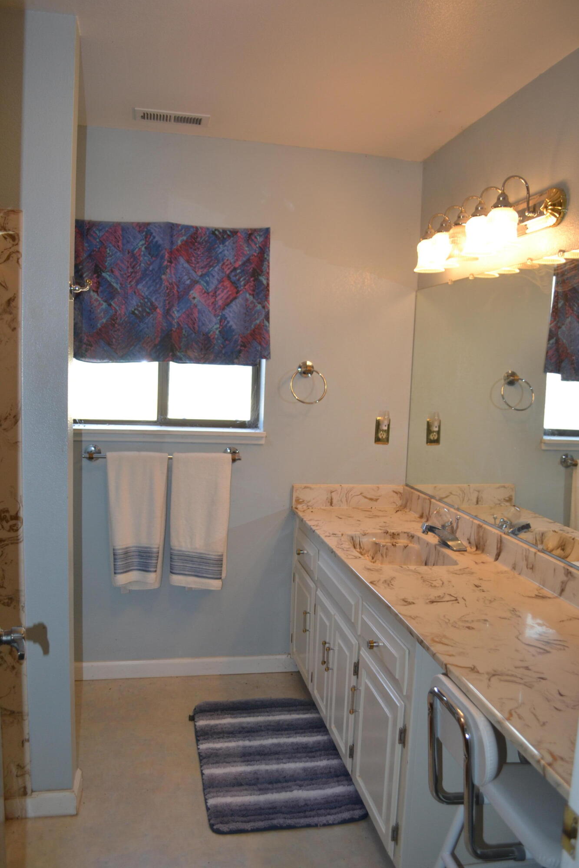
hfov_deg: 47.9
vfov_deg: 67.4
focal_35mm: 27
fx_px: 651
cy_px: 434
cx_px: 290
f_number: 4
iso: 400
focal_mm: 18
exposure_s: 1/100
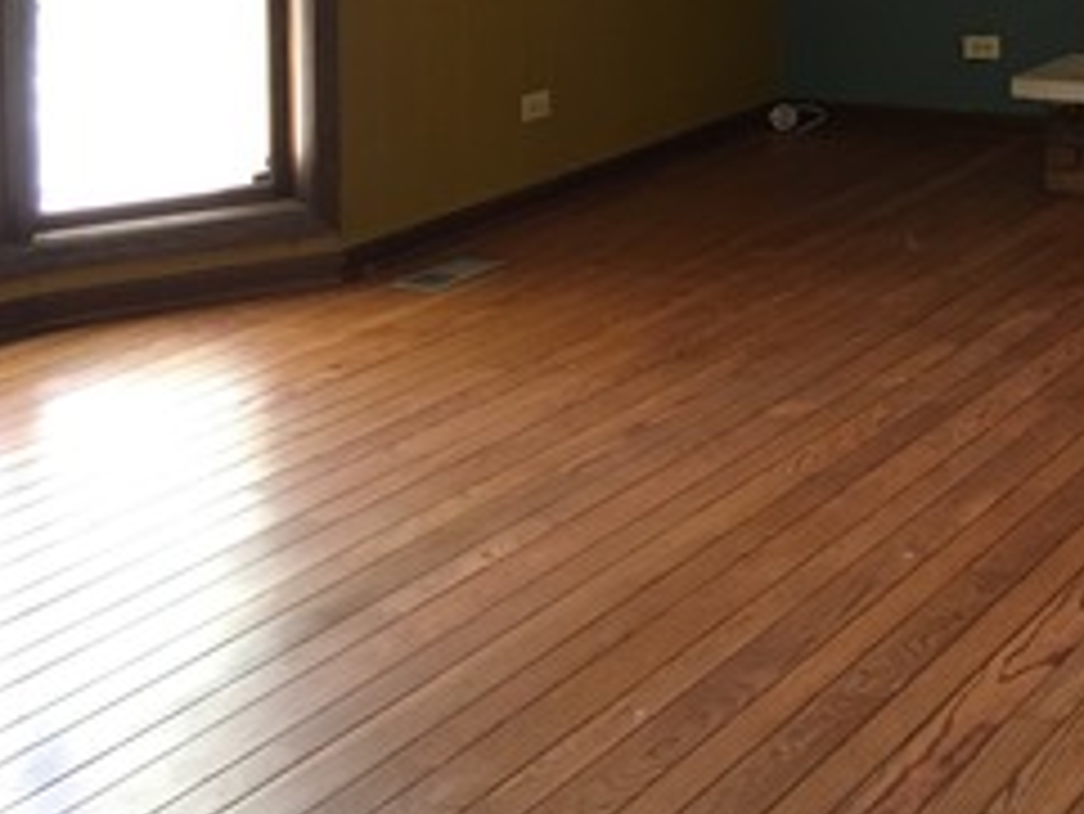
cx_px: 1241
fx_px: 2412
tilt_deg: -5.4
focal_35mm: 77
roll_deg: -1.1
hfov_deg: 23.5
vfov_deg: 18.4
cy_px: -103
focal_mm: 4.15
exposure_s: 1/30
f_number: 2.2
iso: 125
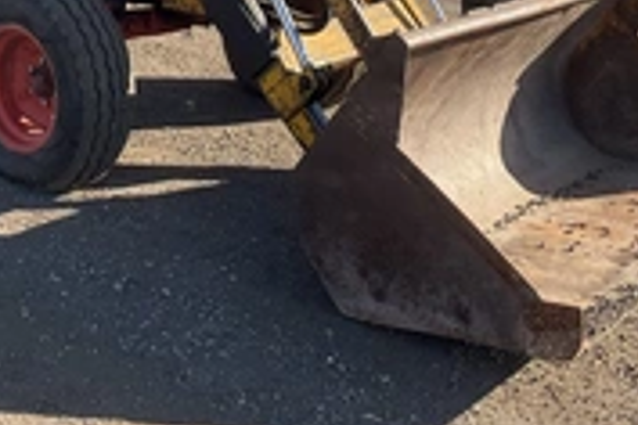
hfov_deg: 29.4
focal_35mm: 68
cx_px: 198
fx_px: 1205
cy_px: -25
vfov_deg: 19.3
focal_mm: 3
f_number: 1.8
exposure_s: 1/829
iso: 25
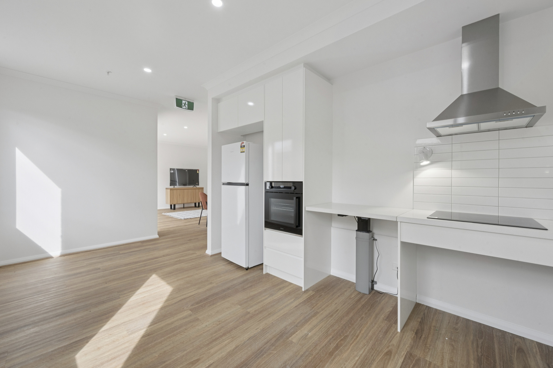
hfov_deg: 104.2
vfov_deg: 81.2
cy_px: 184
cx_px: 276
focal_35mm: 14
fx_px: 215
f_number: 14
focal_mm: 14
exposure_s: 1/50
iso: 640
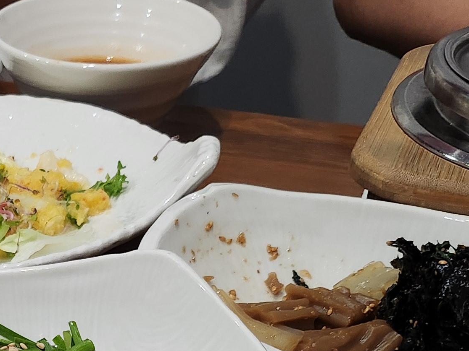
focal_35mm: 86
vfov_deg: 16.0
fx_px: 1165
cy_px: 499
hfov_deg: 21.9
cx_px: -8
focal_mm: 5
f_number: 1.8
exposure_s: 1/120
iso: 320
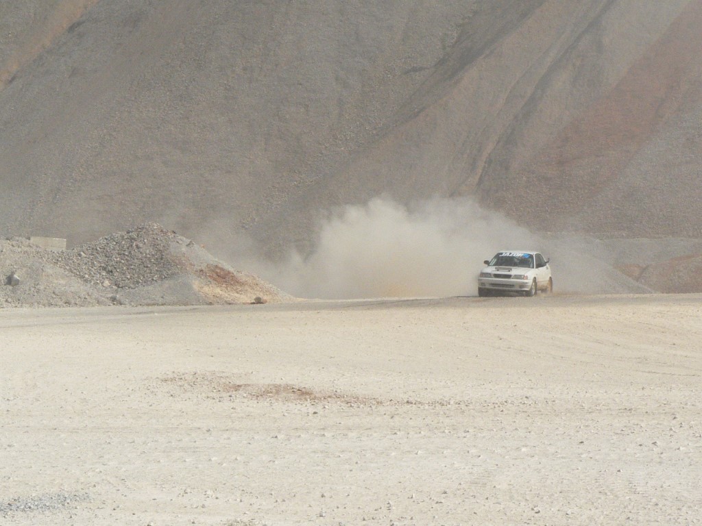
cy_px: 263
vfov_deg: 10.3
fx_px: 2920
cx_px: 351
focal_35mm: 144
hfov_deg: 13.7
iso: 400
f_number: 8
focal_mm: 24.1
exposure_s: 1/1300
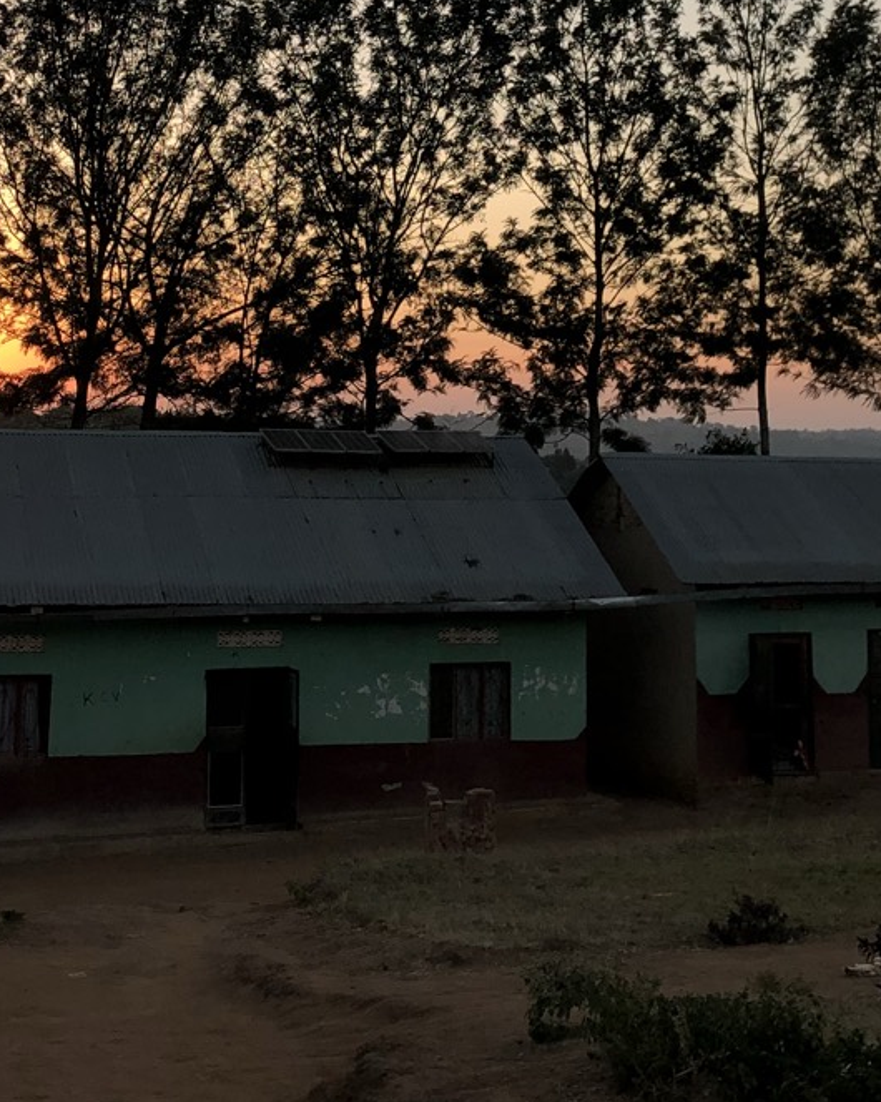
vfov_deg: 27.9
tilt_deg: +8.1
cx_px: 432
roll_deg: -1.1
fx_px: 2152
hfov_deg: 23.1
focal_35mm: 66
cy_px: 165
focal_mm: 3.99
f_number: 1.8
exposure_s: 1/256
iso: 20
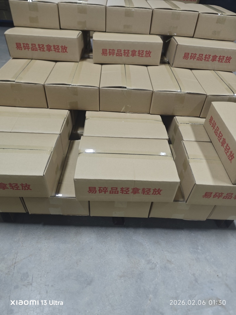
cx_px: 118
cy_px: 158
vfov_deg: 73.9
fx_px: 209
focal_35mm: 23
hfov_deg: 58.9
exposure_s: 1/37
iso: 640
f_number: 1.9
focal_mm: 8.7
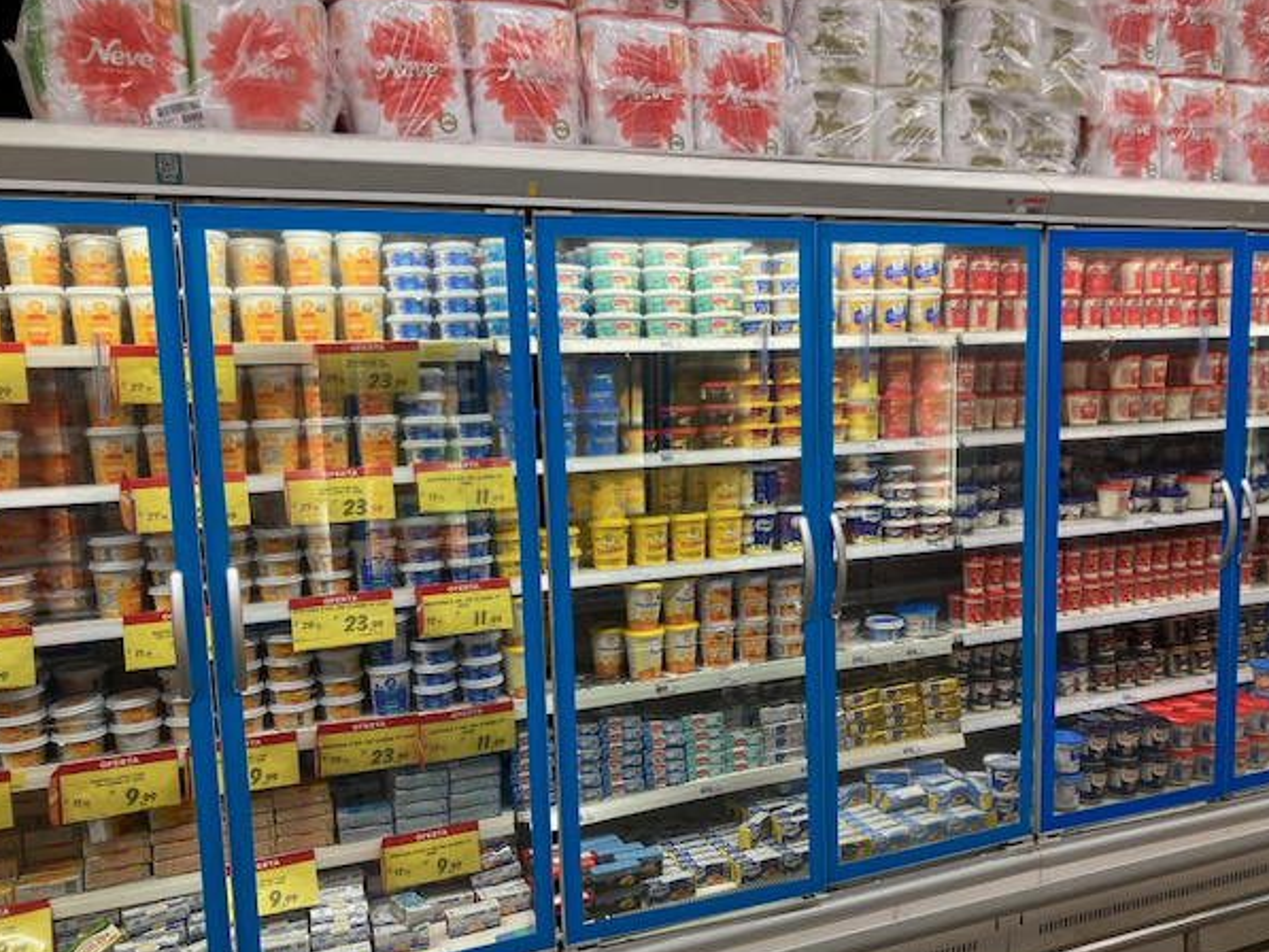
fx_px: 1100
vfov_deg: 46.8
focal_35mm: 30
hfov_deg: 59.9
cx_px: 665
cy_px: 502
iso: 50
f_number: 1.8
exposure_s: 1/60
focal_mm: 3.99
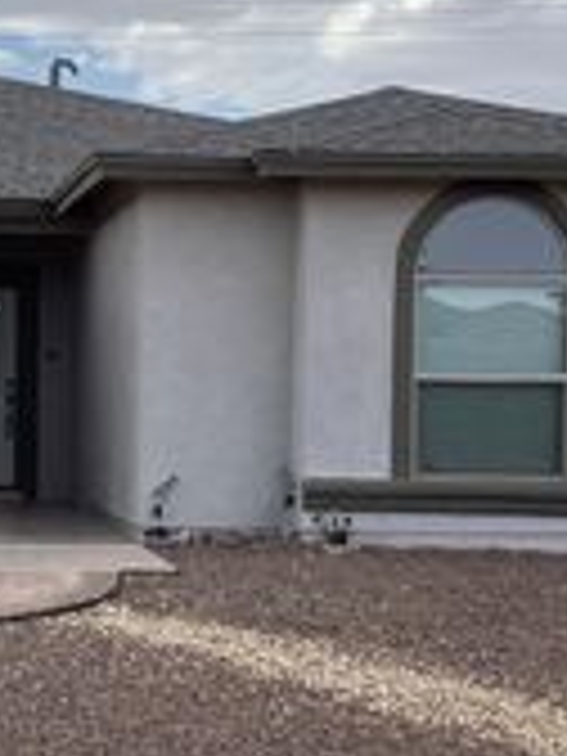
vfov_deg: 21.3
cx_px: 9
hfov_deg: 15.8
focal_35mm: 92
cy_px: 425
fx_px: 2009
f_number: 2.4
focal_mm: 3.3
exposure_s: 1/815
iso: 25
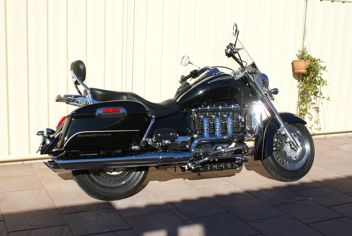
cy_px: 118
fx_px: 441
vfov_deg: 30.0
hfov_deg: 43.5
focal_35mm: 45
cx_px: 176
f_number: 9
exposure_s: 1/250
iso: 100
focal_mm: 30
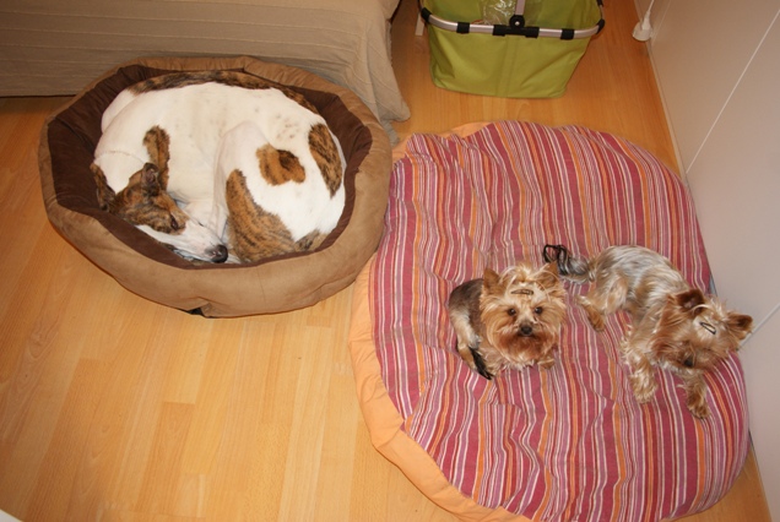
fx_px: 651
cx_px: 390
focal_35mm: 30
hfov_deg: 61.9
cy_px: 261
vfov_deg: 43.7
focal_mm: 20
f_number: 5.6
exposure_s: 1/60
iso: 400
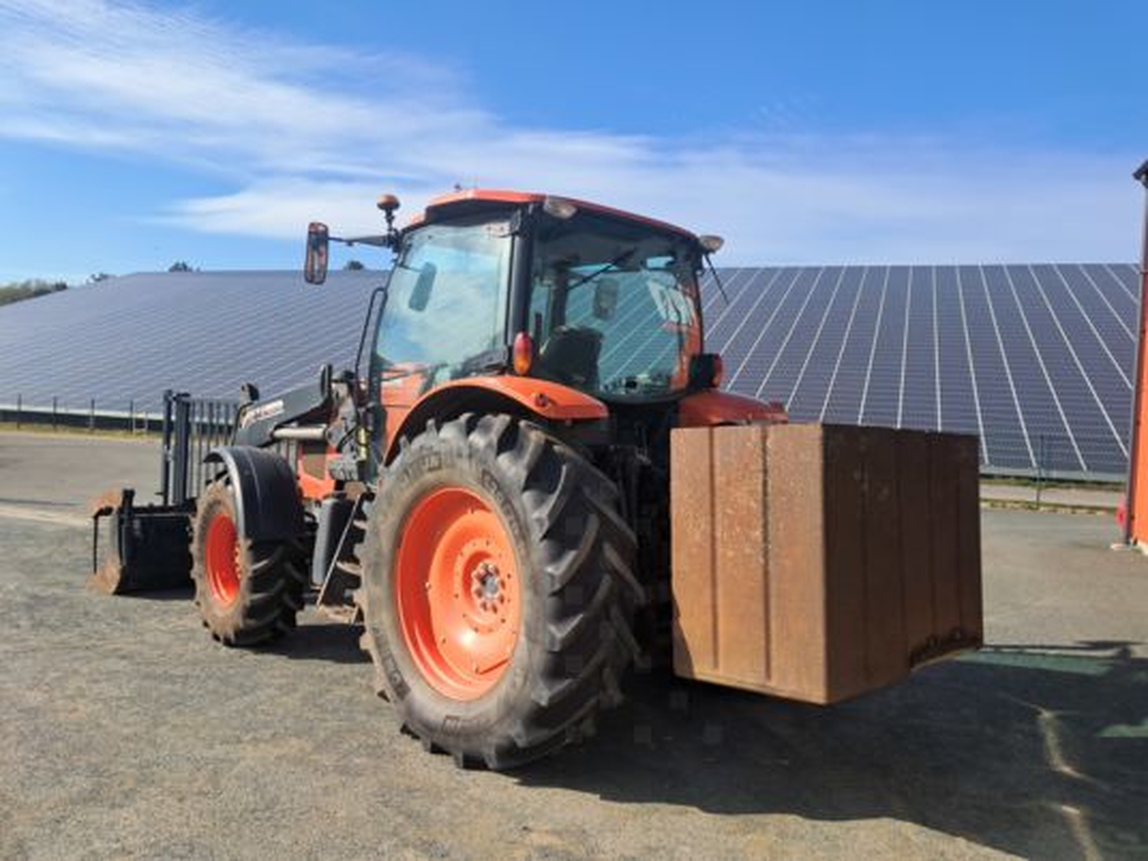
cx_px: 574
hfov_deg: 65.3
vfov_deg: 51.4
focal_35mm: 27
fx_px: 895
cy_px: 430
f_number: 1.8
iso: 50
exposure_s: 1/595
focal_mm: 4
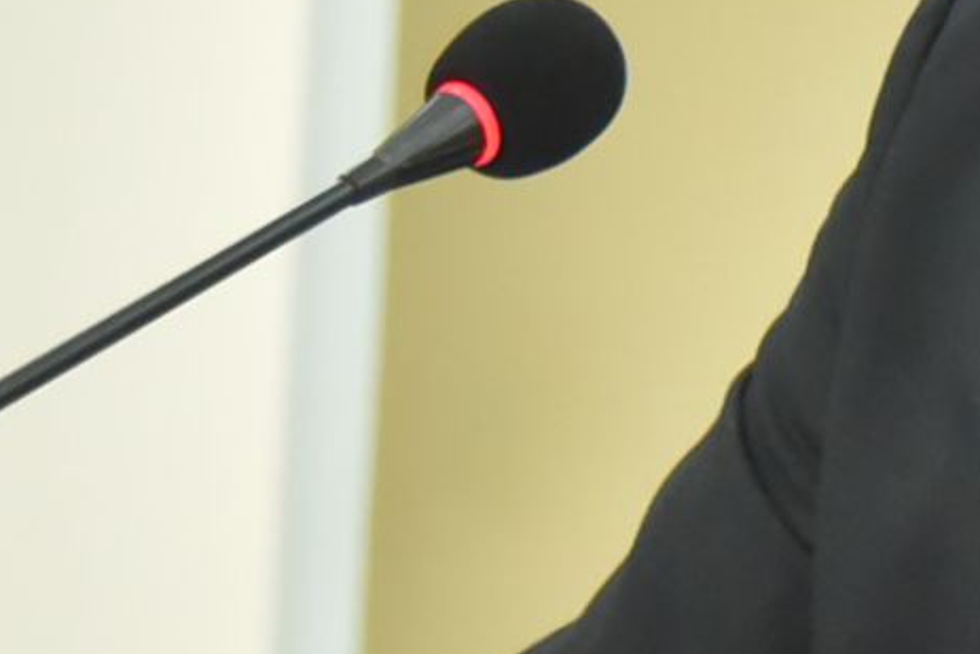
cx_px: 1575
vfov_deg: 2.5
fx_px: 14704
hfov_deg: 3.8
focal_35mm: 540
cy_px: 14
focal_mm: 100
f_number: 5.6
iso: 6400
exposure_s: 1/200
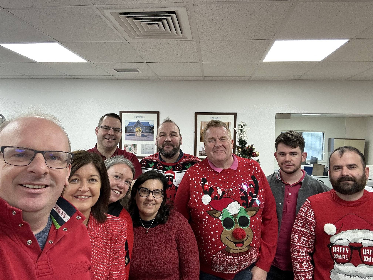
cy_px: 140
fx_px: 248
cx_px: 186
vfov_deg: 58.9
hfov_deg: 73.9
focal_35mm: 23
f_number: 1.9
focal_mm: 2.69
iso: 100
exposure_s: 1/51
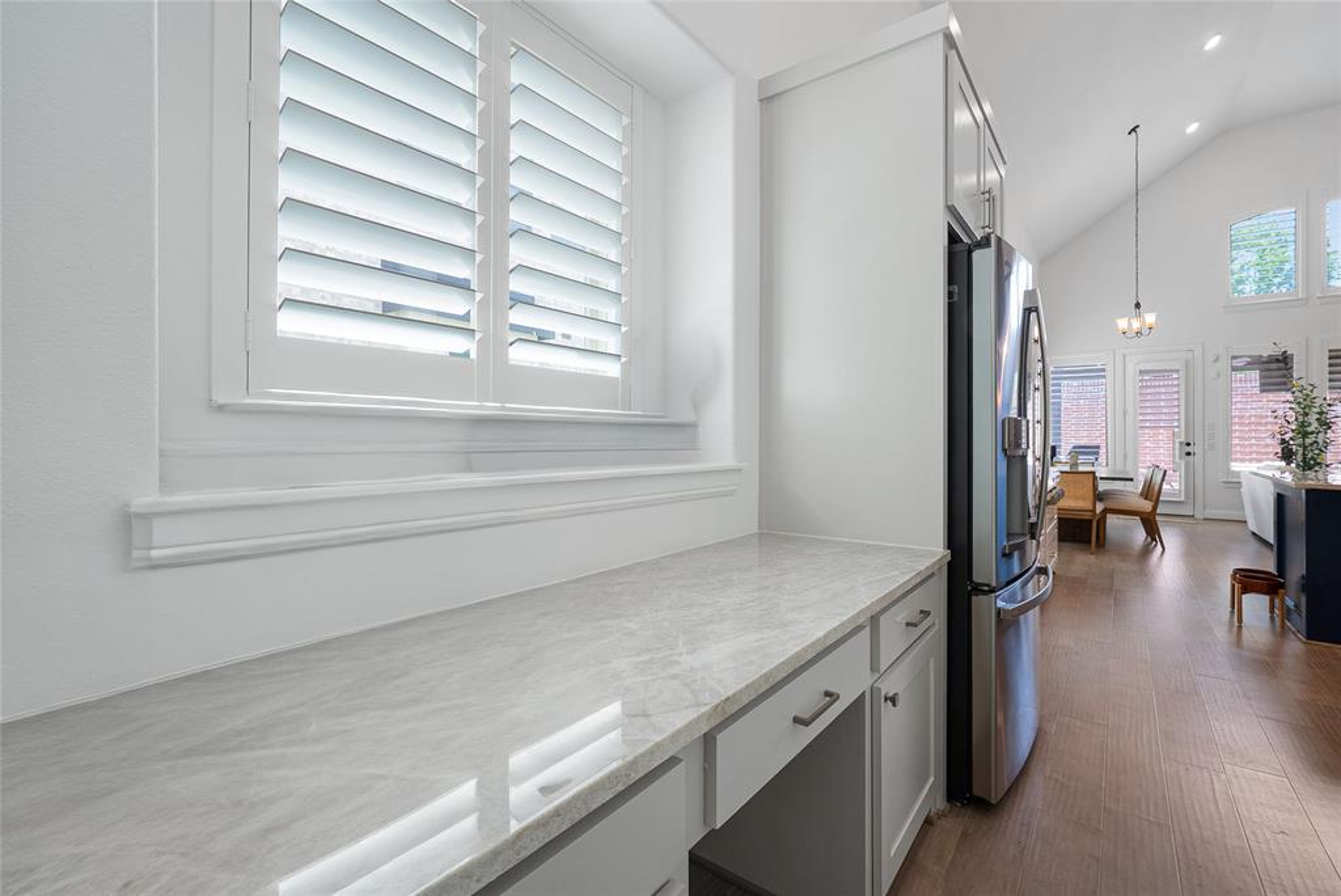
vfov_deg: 73.8
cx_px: 670
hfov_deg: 96.7
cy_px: 448
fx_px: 596
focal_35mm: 16
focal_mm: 16
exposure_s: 1/2
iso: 100
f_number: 9
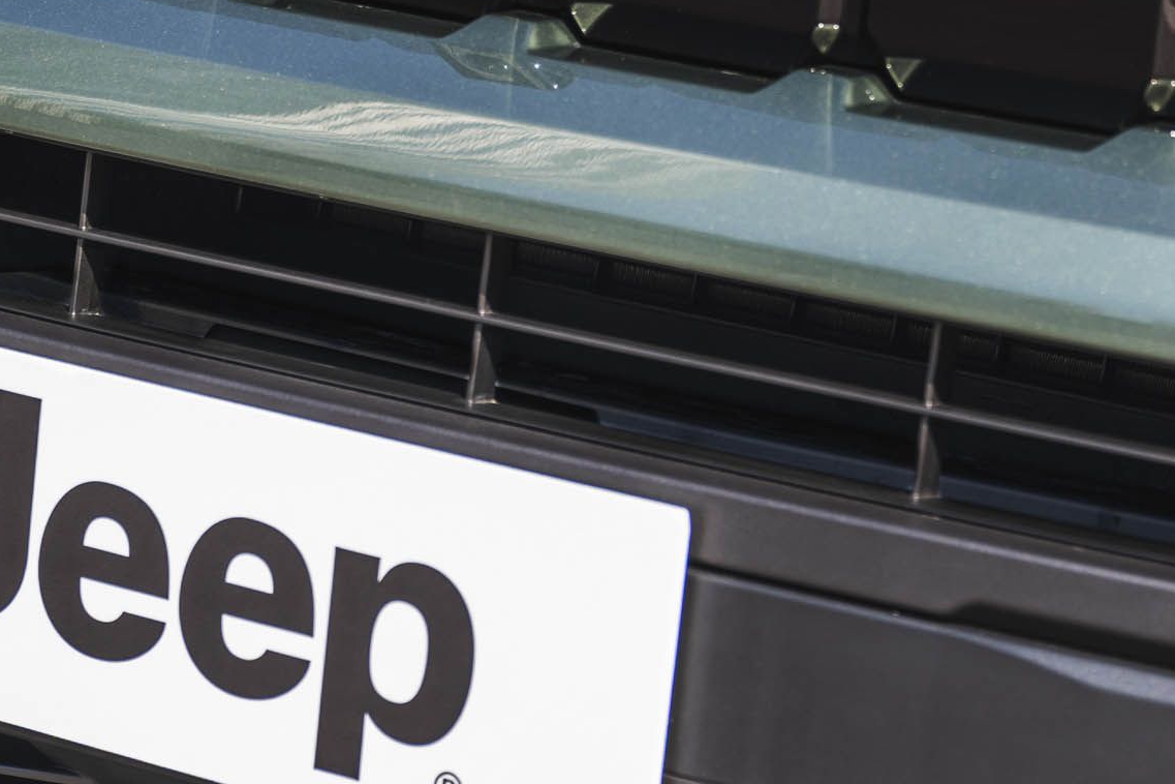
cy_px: 1007
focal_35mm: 188
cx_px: 646
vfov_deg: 7.2
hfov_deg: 10.9
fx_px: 6136
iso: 64
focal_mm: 66
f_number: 4
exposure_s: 1/250
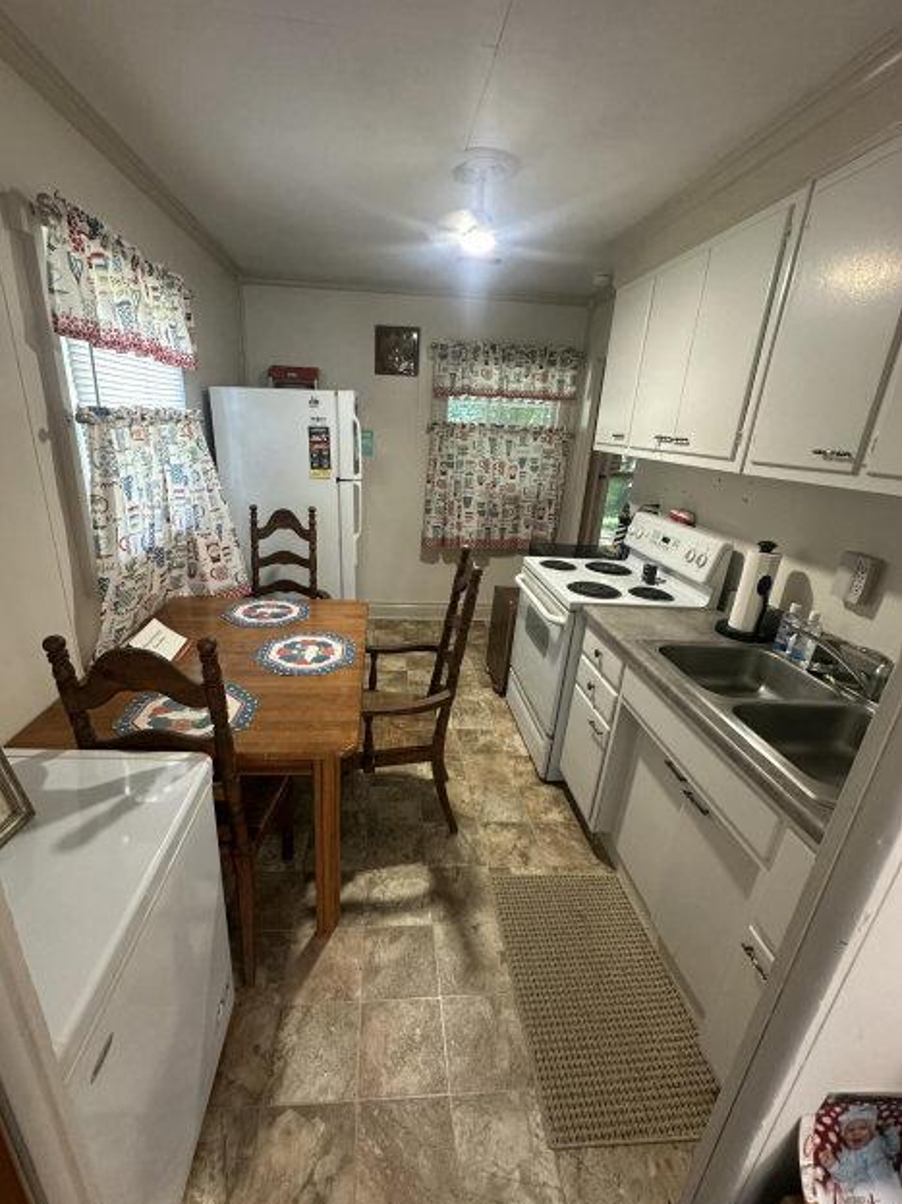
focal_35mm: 15
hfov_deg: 81.6
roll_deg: -2.7
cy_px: 610
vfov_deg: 98.2
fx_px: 521
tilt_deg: -20.2
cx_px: 421
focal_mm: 2.22
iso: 250
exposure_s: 1/60
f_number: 2.2
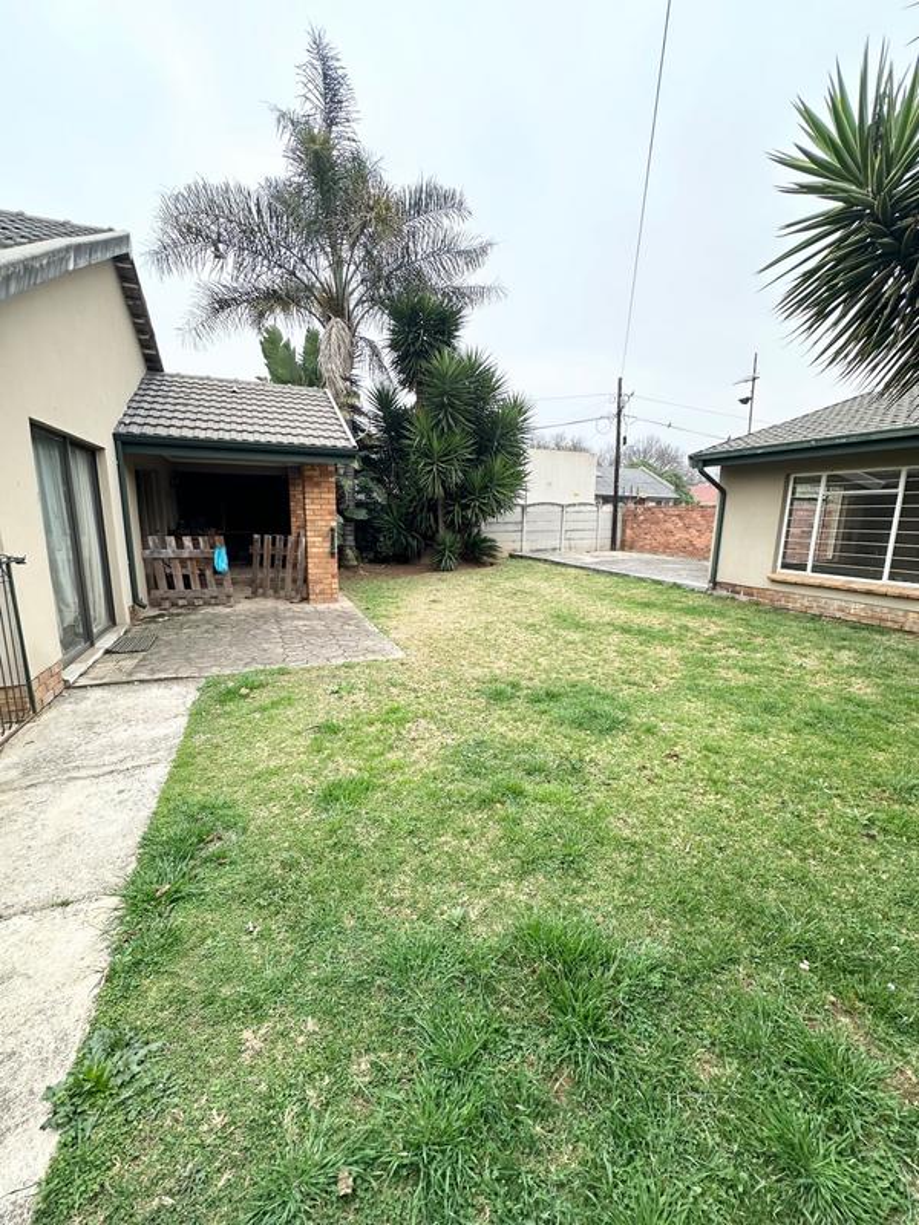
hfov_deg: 85.7
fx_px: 496
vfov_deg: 102.1
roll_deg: -3.3
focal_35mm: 14
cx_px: 460
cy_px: 612
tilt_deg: -10.4
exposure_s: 1/244
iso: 40
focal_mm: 2.22
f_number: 2.2
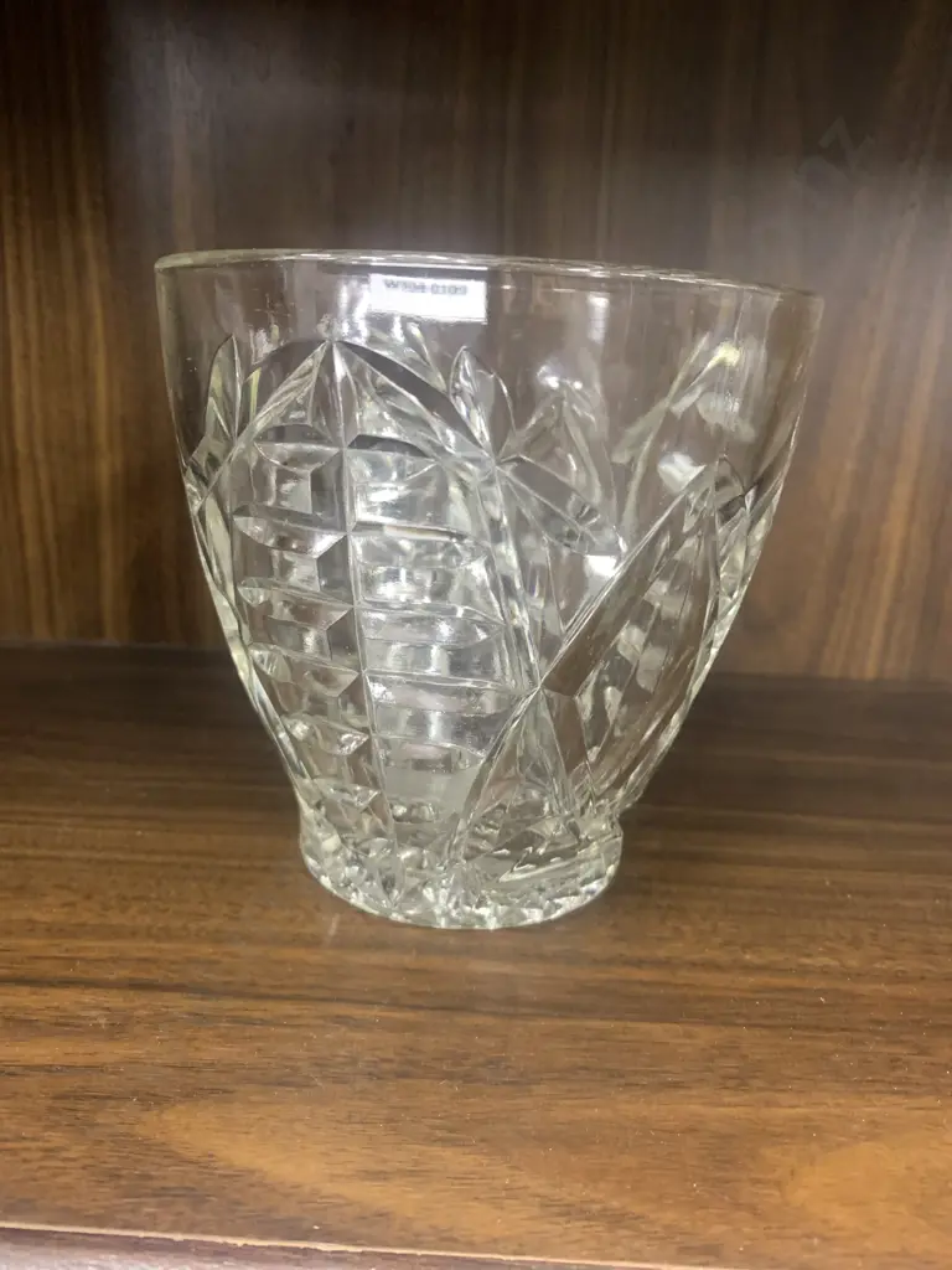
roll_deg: -2.5
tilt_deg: -15.9
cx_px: 476
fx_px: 953
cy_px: 635
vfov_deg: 67.3
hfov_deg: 53.1
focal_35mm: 26
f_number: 1.8
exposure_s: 1/33
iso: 320
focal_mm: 4.25
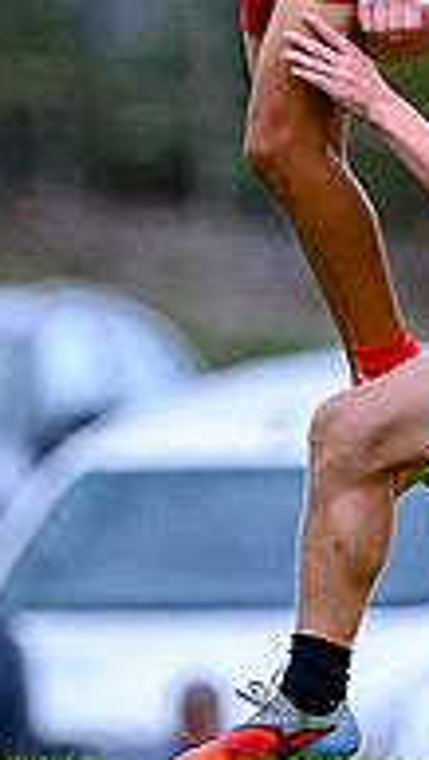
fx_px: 54758
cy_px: -24
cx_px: 472
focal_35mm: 2716
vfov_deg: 0.8
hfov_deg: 0.4
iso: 320
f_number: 4
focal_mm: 500
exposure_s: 1/1250
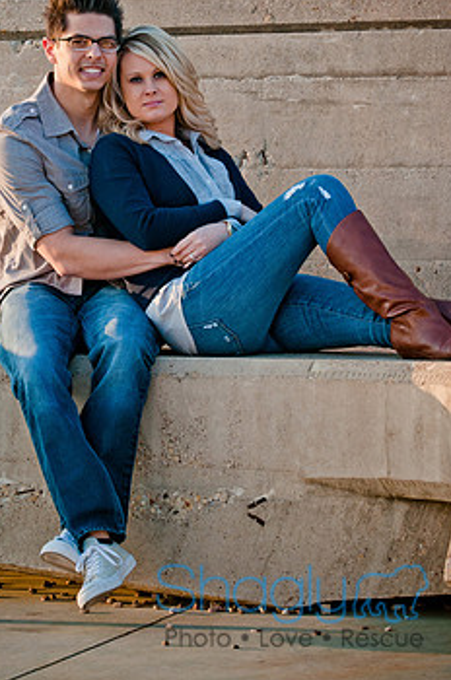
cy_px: 249
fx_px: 3823
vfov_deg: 10.2
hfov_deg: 6.8
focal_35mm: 203
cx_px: 172
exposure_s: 1/250
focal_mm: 105
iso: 400
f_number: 7.1
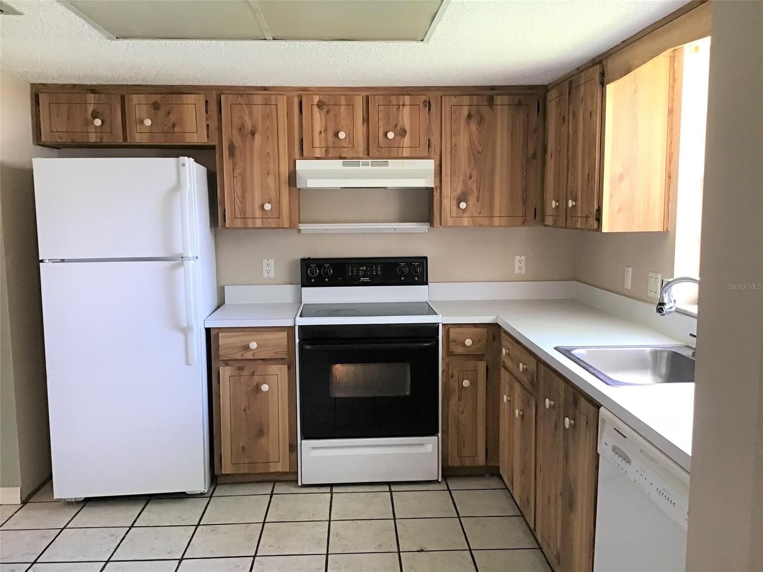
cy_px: 286
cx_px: 382
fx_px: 683
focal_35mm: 31
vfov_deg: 45.4
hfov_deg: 58.4
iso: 125
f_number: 2.4
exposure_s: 1/30
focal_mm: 3.3
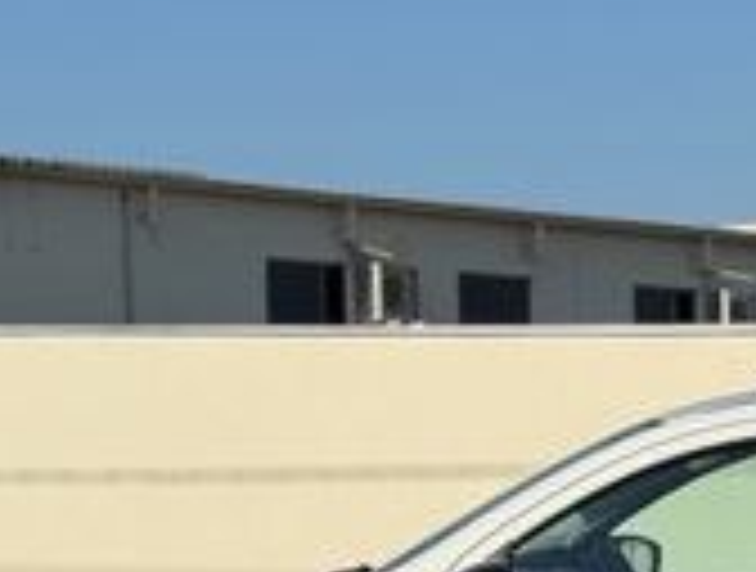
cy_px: 725
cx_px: 904
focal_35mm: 134
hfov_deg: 14.2
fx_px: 2935
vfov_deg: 10.9
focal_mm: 6.76
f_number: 1.78
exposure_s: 1/13333
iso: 50
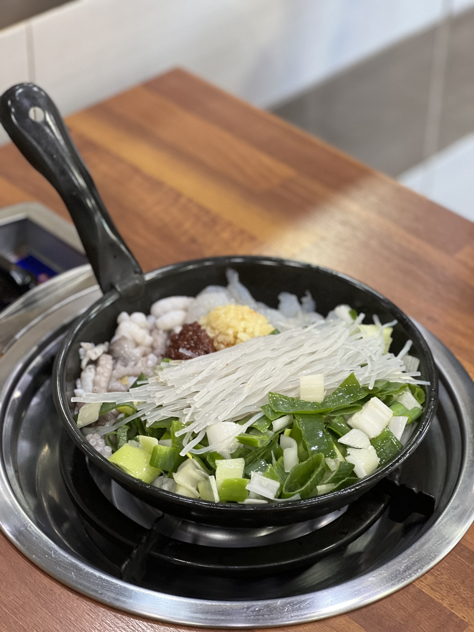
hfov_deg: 19.1
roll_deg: -1.9
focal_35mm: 77
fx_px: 1406
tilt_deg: -37.6
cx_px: 237
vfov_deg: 25.3
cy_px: 316
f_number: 2.8
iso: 400
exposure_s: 1/40
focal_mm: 9
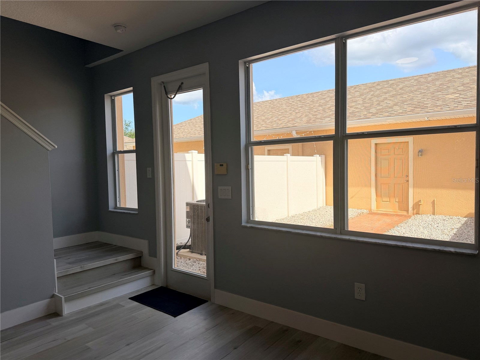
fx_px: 333
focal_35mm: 24
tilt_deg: -3.5
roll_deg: +0.8
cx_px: 240
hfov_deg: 71.6
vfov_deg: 56.8
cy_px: 180
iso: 80
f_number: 1.78
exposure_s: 1/2801
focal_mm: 6.76
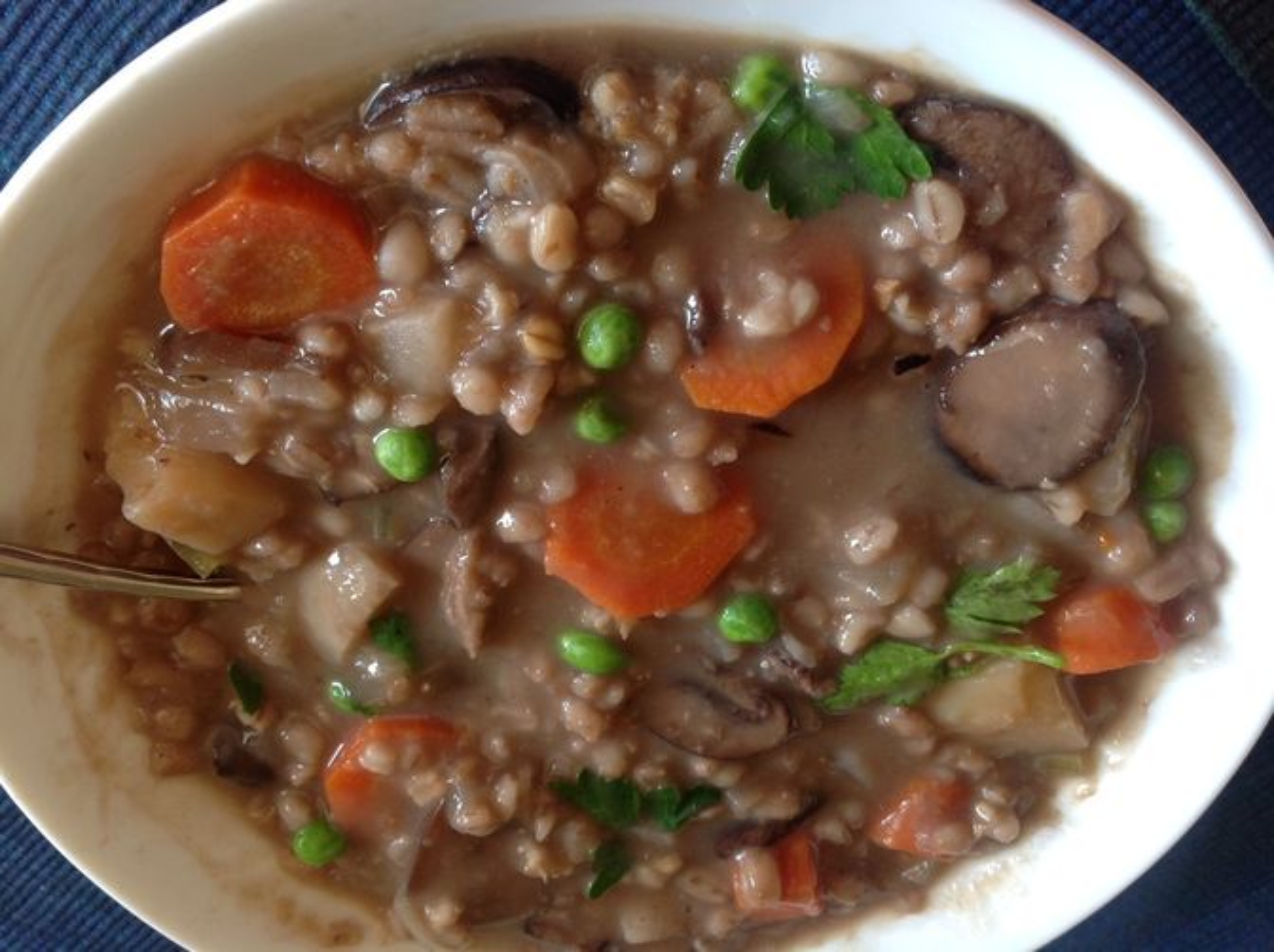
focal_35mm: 35
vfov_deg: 40.6
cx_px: 637
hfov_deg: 52.7
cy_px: 476
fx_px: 1286
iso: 50
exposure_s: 1/24
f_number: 2.4
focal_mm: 4.28
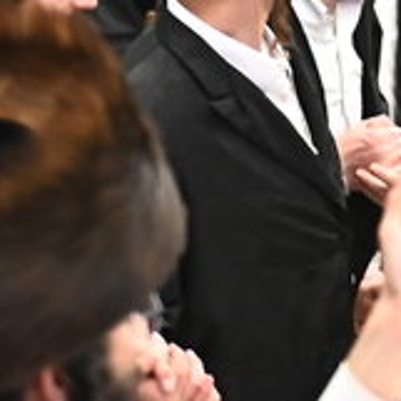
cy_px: 325
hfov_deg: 4.3
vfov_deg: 4.5
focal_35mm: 385
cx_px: 1315
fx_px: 5046
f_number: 3.2
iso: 2500
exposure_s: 1/200
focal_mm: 52
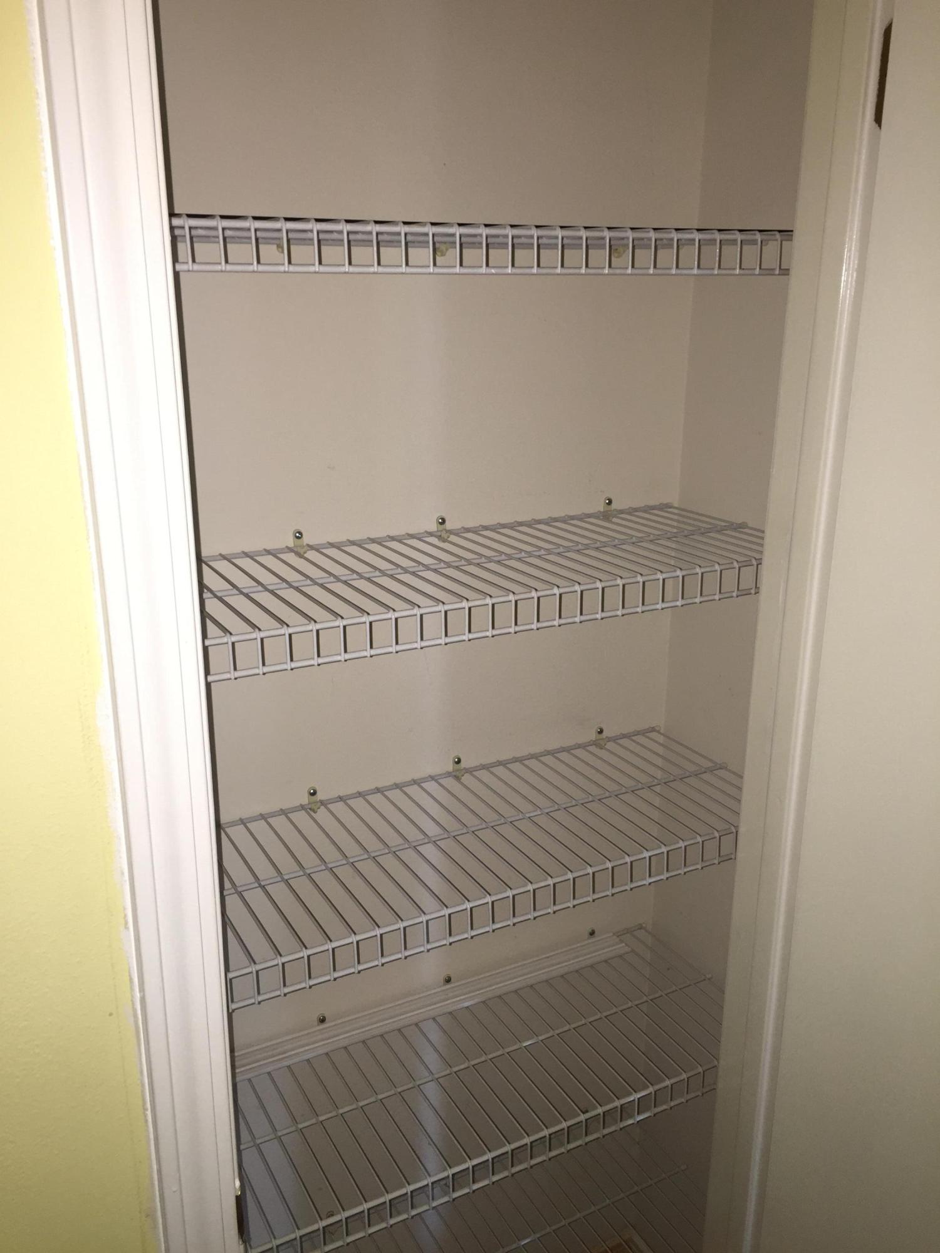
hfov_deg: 48.2
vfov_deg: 61.7
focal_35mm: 29
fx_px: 1050
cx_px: 470
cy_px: 626
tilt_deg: -16.5
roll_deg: -0.4
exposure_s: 1/17
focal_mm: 4.15
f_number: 2.2
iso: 40
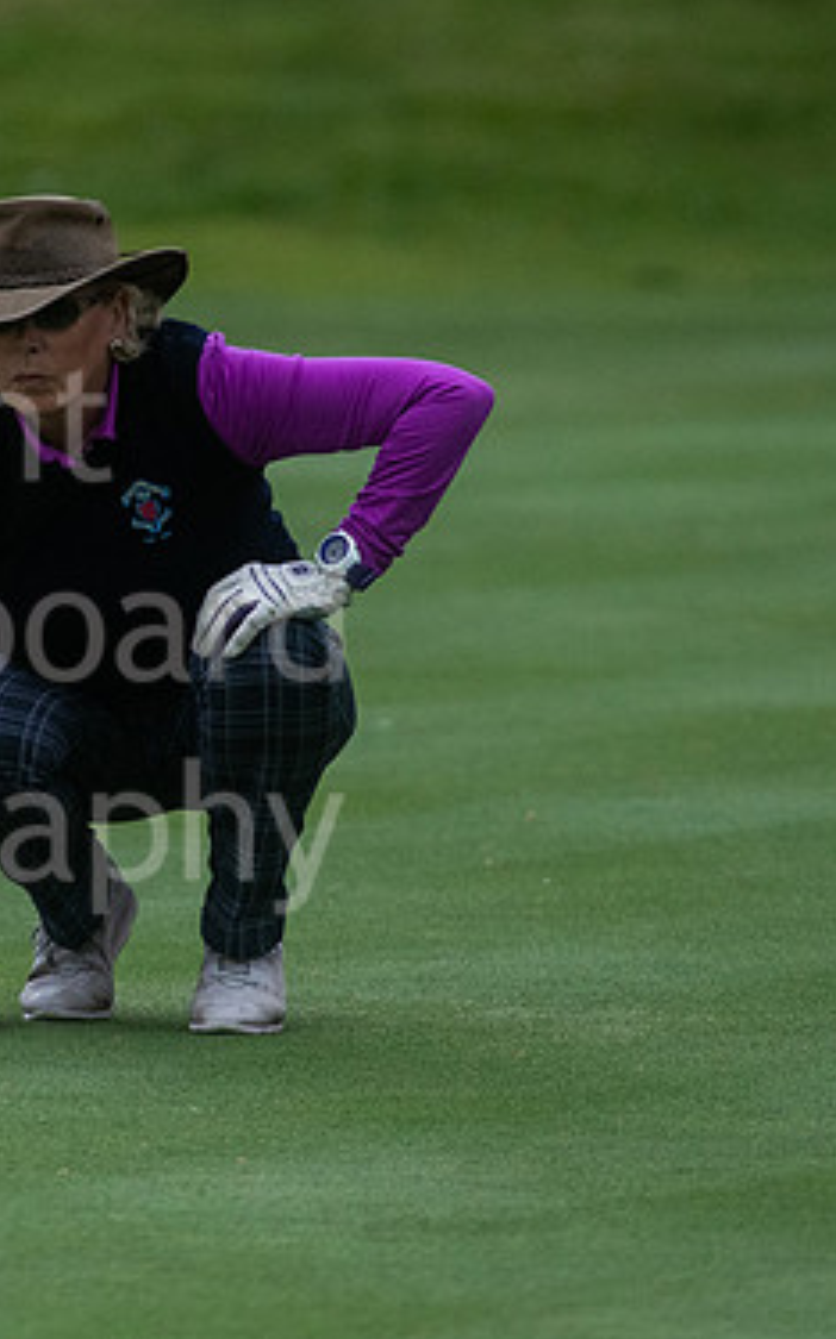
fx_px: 34416
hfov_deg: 1.4
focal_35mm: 943
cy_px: 505
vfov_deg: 2.2
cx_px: -223
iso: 1000
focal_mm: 300
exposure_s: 1/2000
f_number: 4
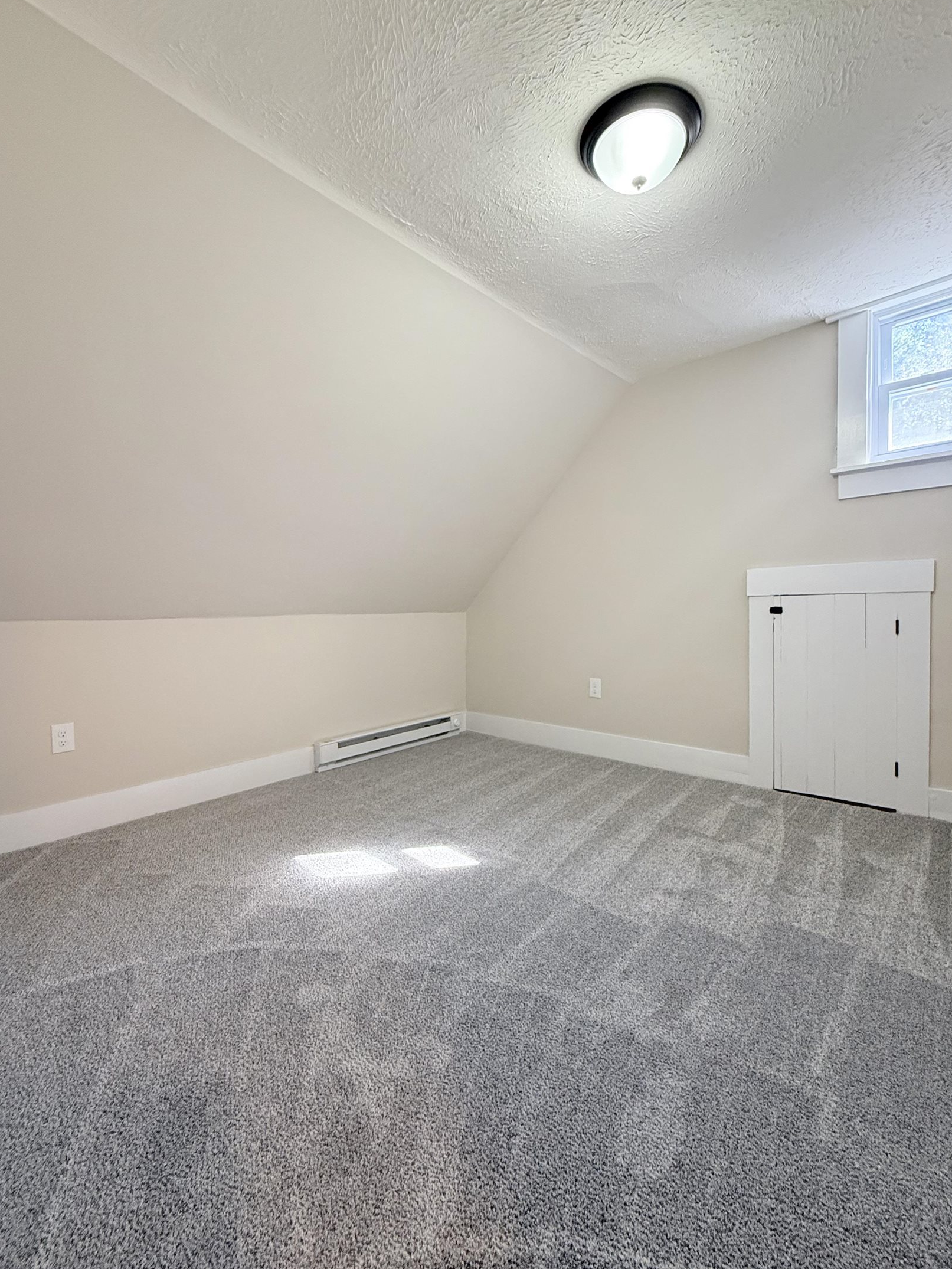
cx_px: 479
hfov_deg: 81.8
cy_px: 634
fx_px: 550
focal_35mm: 15
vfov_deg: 98.2
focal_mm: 2.22
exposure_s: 1/120
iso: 400
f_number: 2.2
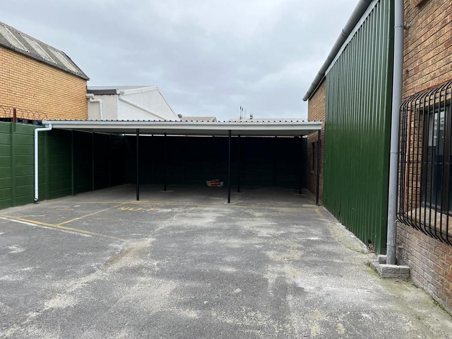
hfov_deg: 67.3
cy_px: 170
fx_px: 339
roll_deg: +0.3
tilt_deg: -2.6
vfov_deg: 53.1
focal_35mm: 26
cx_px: 226
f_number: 1.6
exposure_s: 1/1086
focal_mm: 5.1
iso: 50
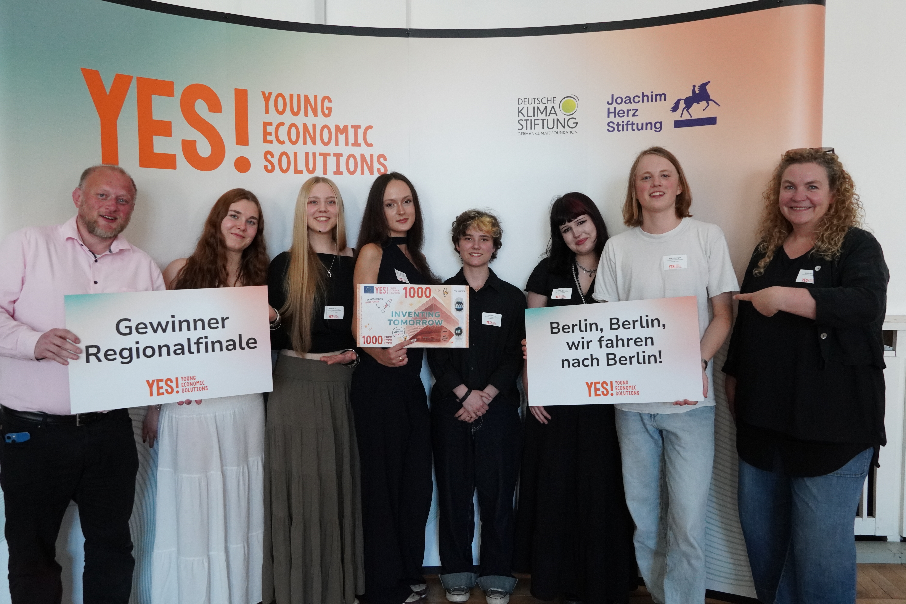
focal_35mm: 32
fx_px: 793
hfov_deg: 59.5
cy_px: 302
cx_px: 453
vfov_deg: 41.7
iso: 2500
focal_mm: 21
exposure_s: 1/40
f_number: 7.1
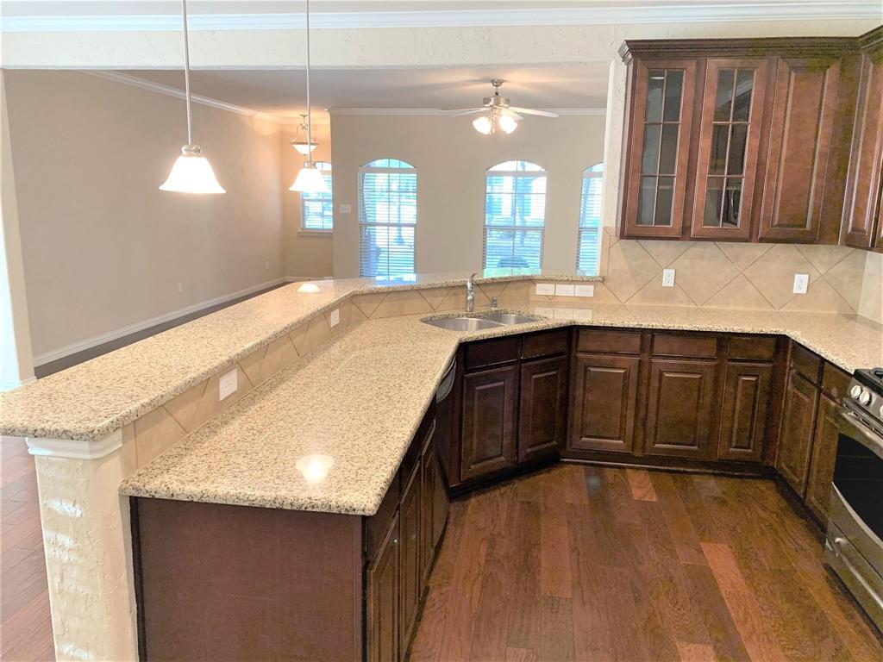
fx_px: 663
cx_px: 442
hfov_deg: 67.3
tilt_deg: -12.5
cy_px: 331
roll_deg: -0.9
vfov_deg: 53.1
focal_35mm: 26
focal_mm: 4.25
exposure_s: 1/60
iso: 200
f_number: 1.8
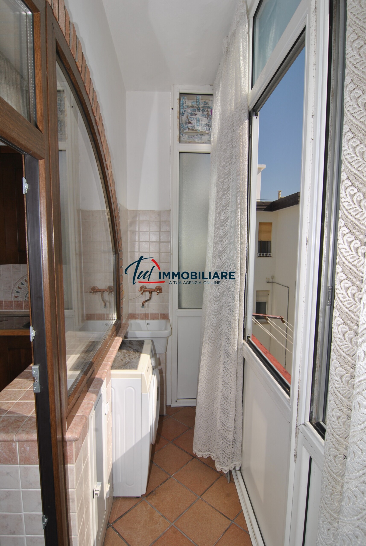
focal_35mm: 18
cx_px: 183
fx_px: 274
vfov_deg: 89.9
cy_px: 273
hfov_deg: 67.5
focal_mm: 12
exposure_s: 1/200
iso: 100
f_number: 11
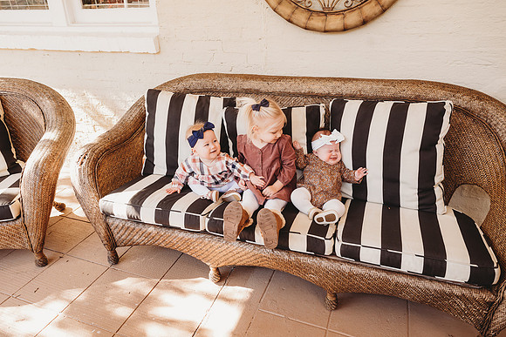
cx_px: 253
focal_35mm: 24
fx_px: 337
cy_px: 168
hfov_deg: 73.7
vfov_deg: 53.2
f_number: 4.5
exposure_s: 1/100
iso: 400
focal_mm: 24
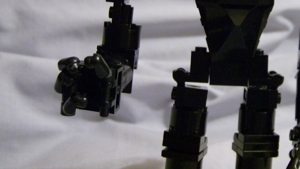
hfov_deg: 33.2
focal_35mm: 62
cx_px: 221
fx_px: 493
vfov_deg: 19.0
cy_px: 9
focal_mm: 6
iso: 200
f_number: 2.8
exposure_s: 1/6.29
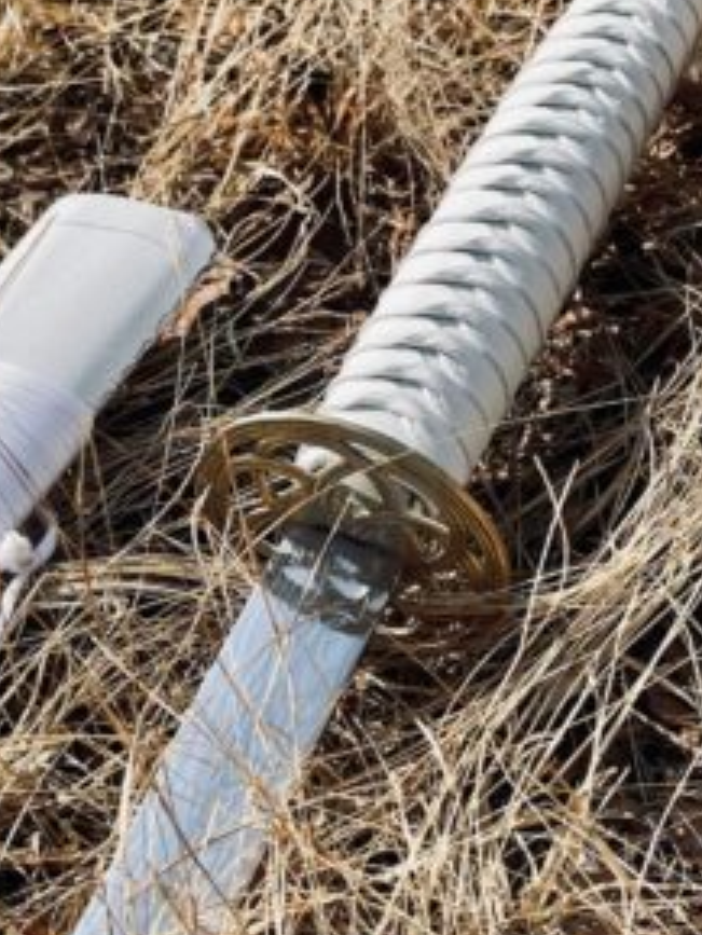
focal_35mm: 72
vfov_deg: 27.0
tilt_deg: -36.8
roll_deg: +5.9
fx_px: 1945
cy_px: 466
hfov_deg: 20.2
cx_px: 146
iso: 32
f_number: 1.6
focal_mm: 4.2
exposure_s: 1/3610
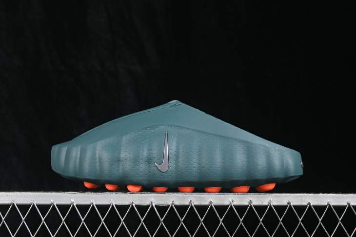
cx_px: 178
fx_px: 741
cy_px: 118
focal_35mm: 75
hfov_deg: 27.0
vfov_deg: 18.2
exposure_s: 1/60
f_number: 6.3
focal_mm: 50
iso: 160
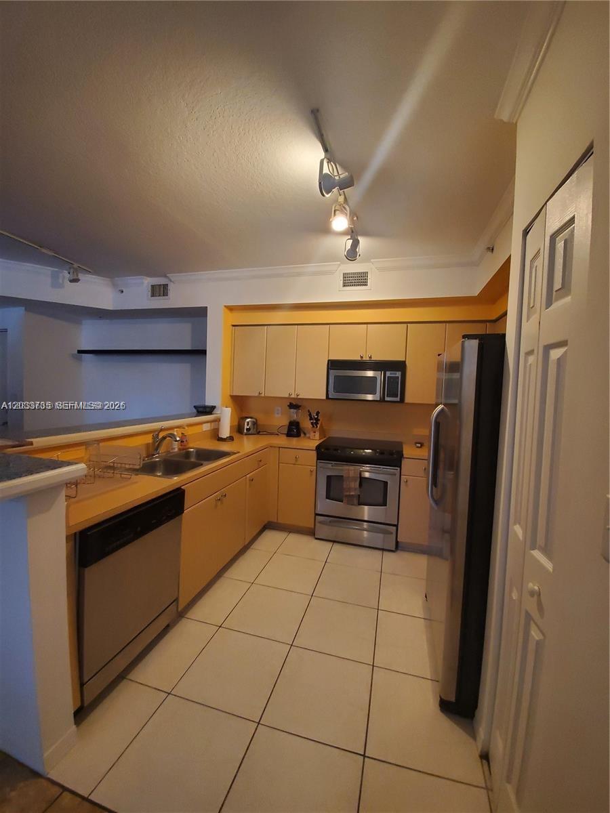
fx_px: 305
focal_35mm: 13
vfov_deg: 106.2
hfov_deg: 89.9
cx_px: 305
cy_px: 406
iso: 250
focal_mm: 1.8
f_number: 2.2
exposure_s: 1/59
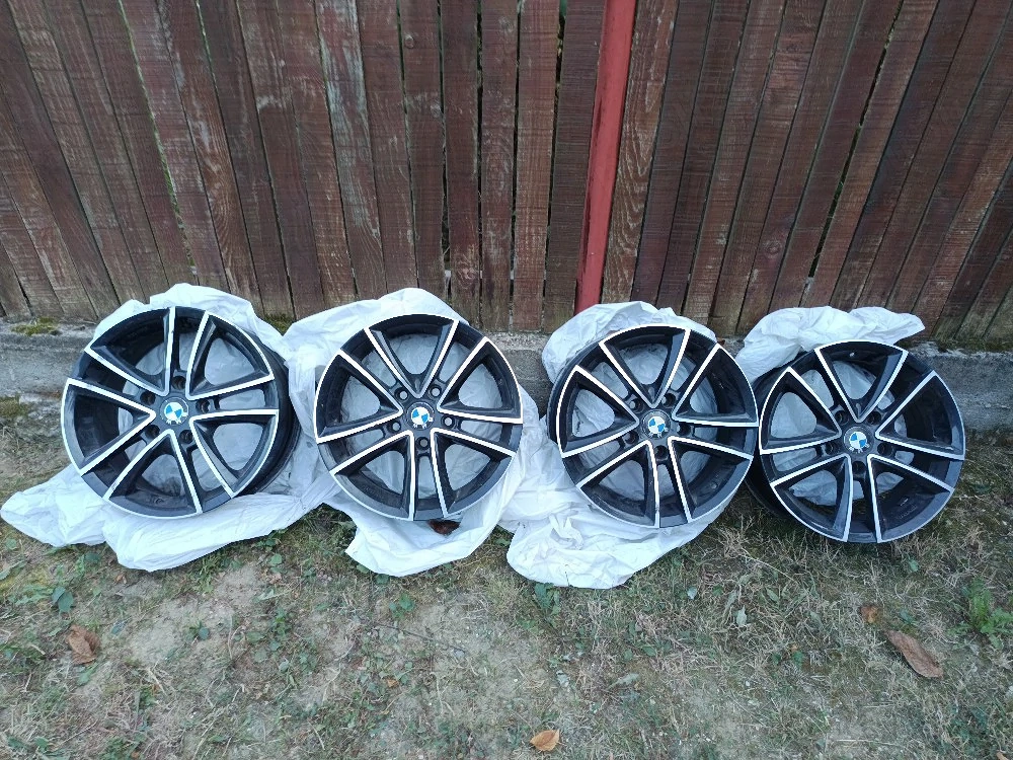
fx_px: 702
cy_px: 380
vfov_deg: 56.8
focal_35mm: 24
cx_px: 506
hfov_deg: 71.6
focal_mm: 5.31
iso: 123
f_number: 1.7
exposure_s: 1/50
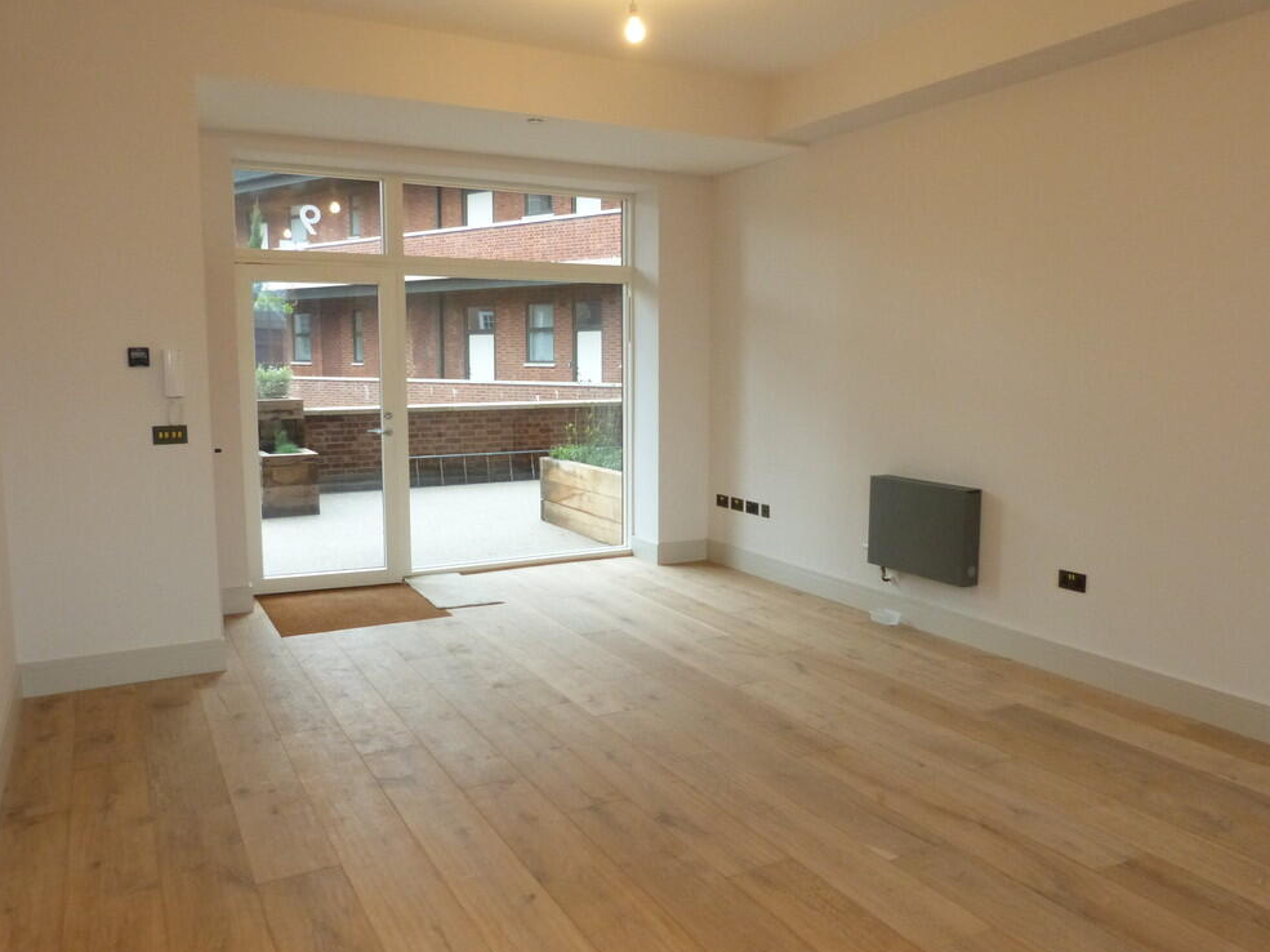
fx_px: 954
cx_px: 632
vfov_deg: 53.0
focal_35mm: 26
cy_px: 463
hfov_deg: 67.3
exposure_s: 1/50
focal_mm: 4.5
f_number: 2.8
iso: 400
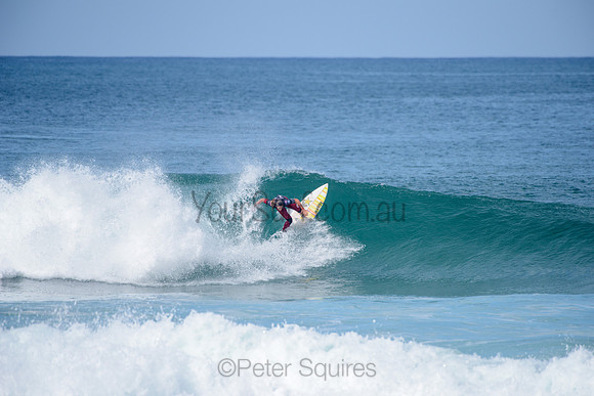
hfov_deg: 4.1
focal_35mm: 500
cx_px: 297
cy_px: 198
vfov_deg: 2.8
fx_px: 8252
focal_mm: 500
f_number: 6.3
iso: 250
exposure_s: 1/2500
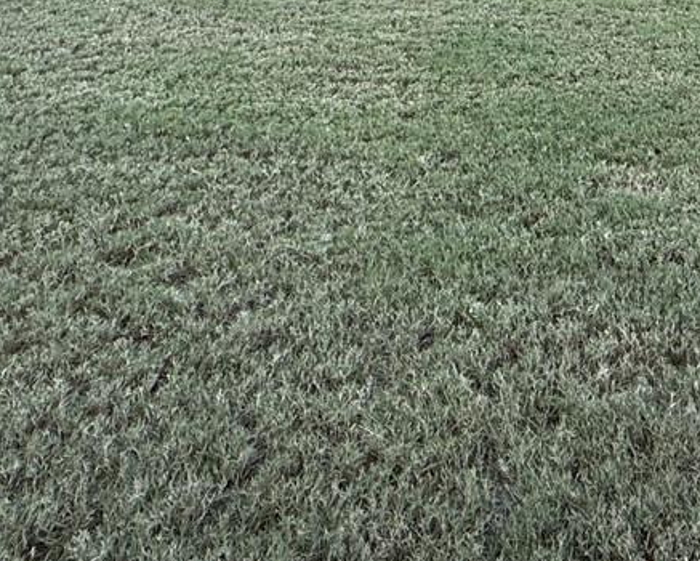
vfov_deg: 23.1
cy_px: -325
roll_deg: -1.4
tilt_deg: +3.6
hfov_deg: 36.4
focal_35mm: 50
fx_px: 1036
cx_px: 535
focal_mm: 2.22
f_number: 2.2
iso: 50
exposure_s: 1/159
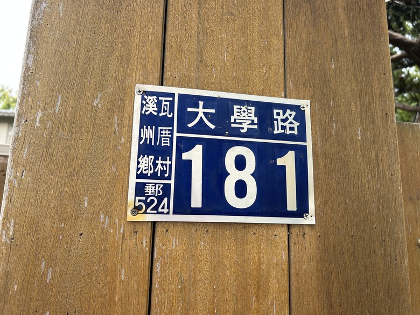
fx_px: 315
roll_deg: -2.0
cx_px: 210
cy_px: 158
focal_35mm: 26
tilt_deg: +10.1
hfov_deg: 67.3
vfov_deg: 53.1
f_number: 1.5
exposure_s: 1/949
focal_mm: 5.7
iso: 50
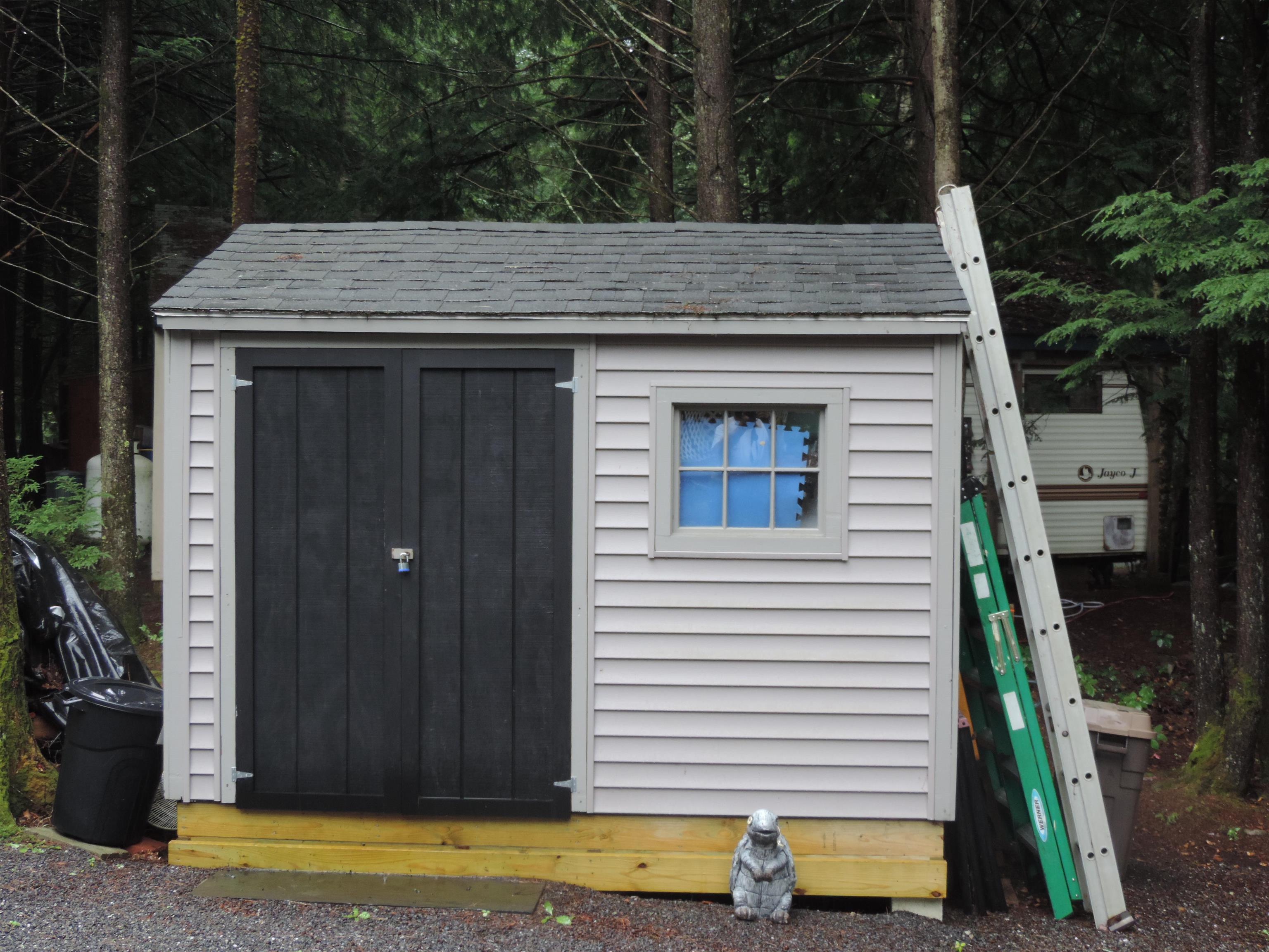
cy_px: 476
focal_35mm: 47
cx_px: 634
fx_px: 1723
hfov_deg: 40.4
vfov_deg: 30.9
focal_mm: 8.3
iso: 200
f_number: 3.5
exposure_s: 1/50
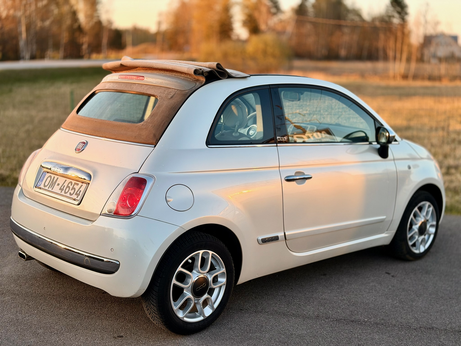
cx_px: 230
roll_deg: -0.5
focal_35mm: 48
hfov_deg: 39.7
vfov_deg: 30.3
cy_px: 173
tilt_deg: -11.2
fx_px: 639
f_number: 1.78
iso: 64
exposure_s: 1/481
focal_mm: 6.76
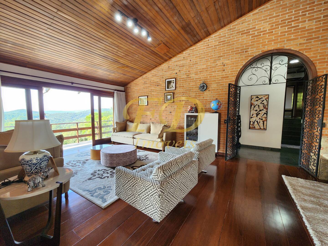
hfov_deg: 106.2
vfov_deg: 89.9
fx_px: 123
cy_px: 123
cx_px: 164
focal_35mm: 13
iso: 125
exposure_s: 1/60
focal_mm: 2.2
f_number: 2.2
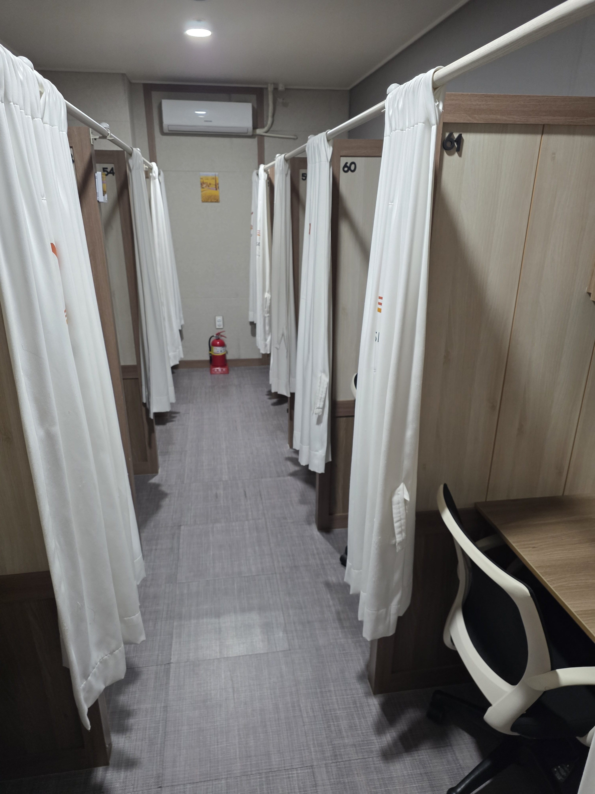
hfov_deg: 58.9
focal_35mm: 23
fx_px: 527
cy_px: 397
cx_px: 298
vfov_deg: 73.9
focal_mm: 6.25
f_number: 1.7
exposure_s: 1/120
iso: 400
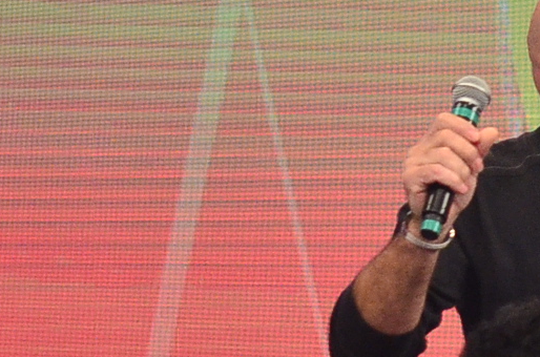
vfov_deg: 4.5
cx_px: 1216
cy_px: 658
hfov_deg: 6.6
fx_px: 4519
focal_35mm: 302
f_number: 6.3
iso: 800
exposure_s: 1/400
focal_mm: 42
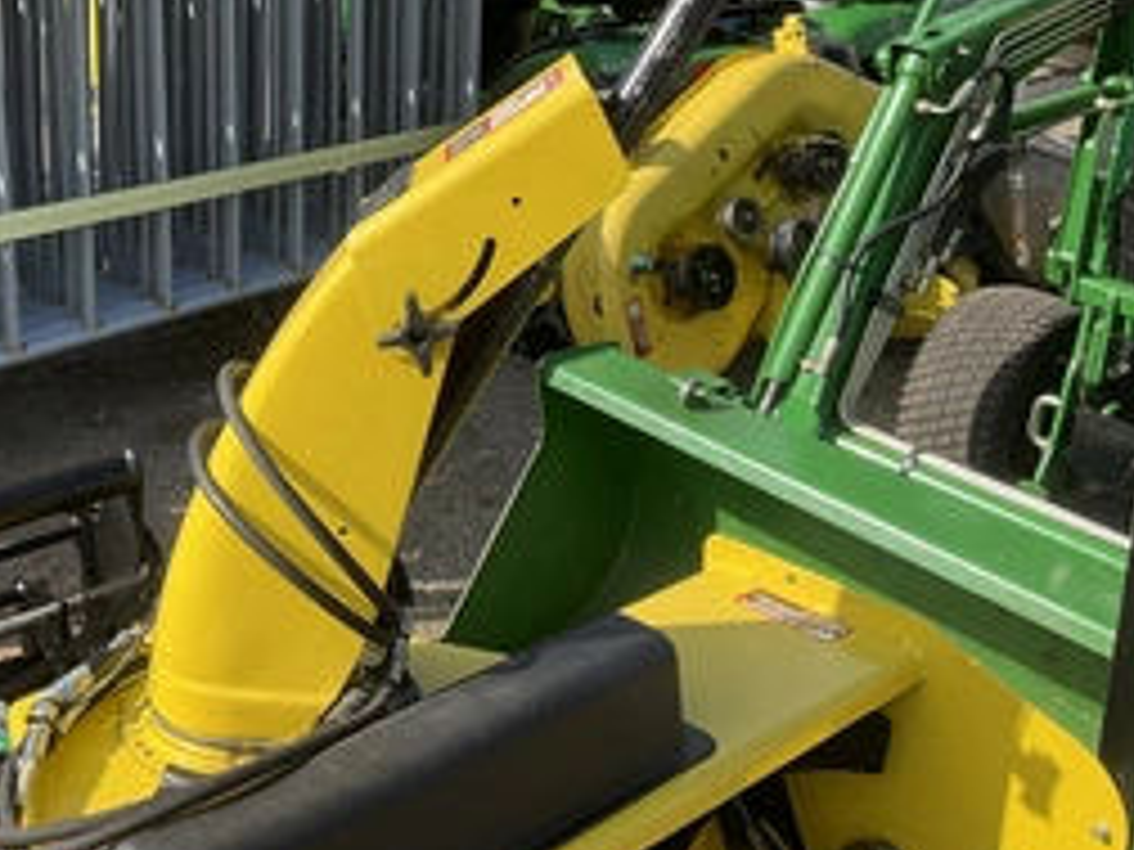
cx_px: 351
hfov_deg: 40.6
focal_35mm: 46
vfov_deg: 31.0
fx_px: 1507
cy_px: 225
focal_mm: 3
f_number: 1.8
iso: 25
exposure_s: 1/1195
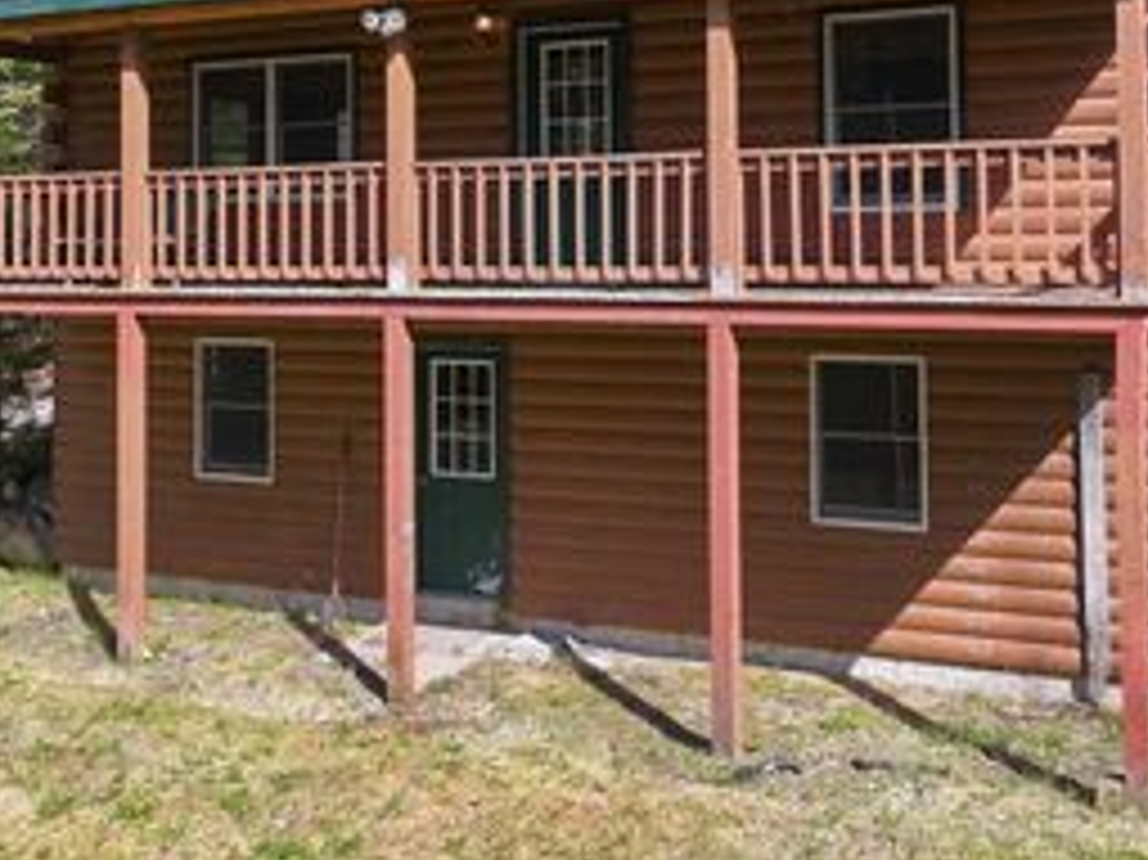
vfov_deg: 30.3
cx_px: 581
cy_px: 214
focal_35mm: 47
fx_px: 1558
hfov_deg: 40.4
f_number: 2.8
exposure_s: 1/1250
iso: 100
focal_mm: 12.3
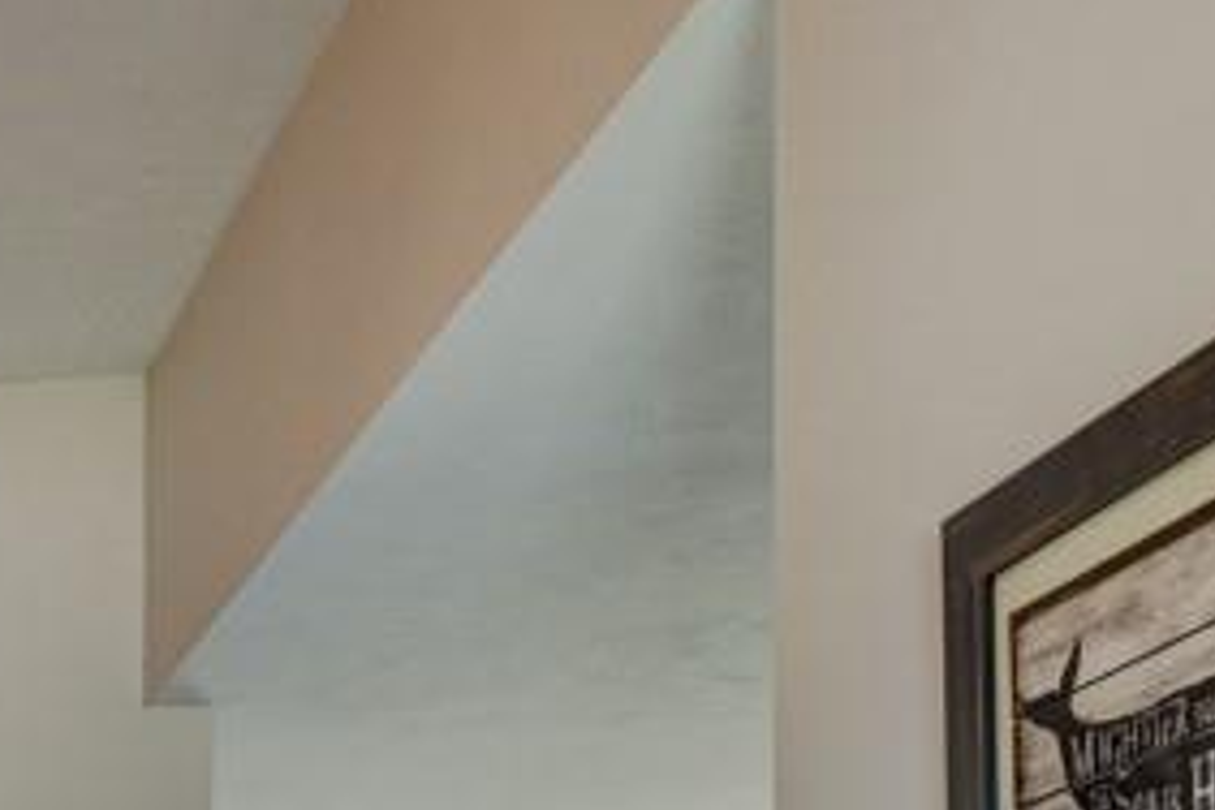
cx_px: -1099
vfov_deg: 9.6
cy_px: 1461
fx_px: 4590
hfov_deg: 13.3
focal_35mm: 136
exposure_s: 1/10
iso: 400
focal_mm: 24
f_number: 8
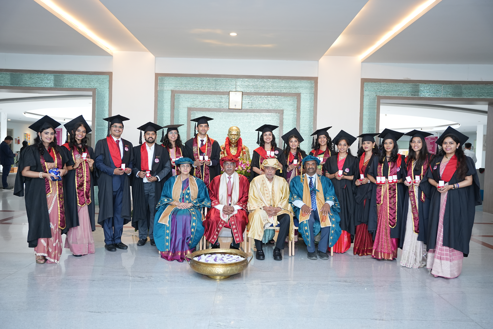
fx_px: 430
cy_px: 164
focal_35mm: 31
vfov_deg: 41.8
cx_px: 246
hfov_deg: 59.7
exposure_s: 1/125
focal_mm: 31.4
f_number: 2.8
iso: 1000
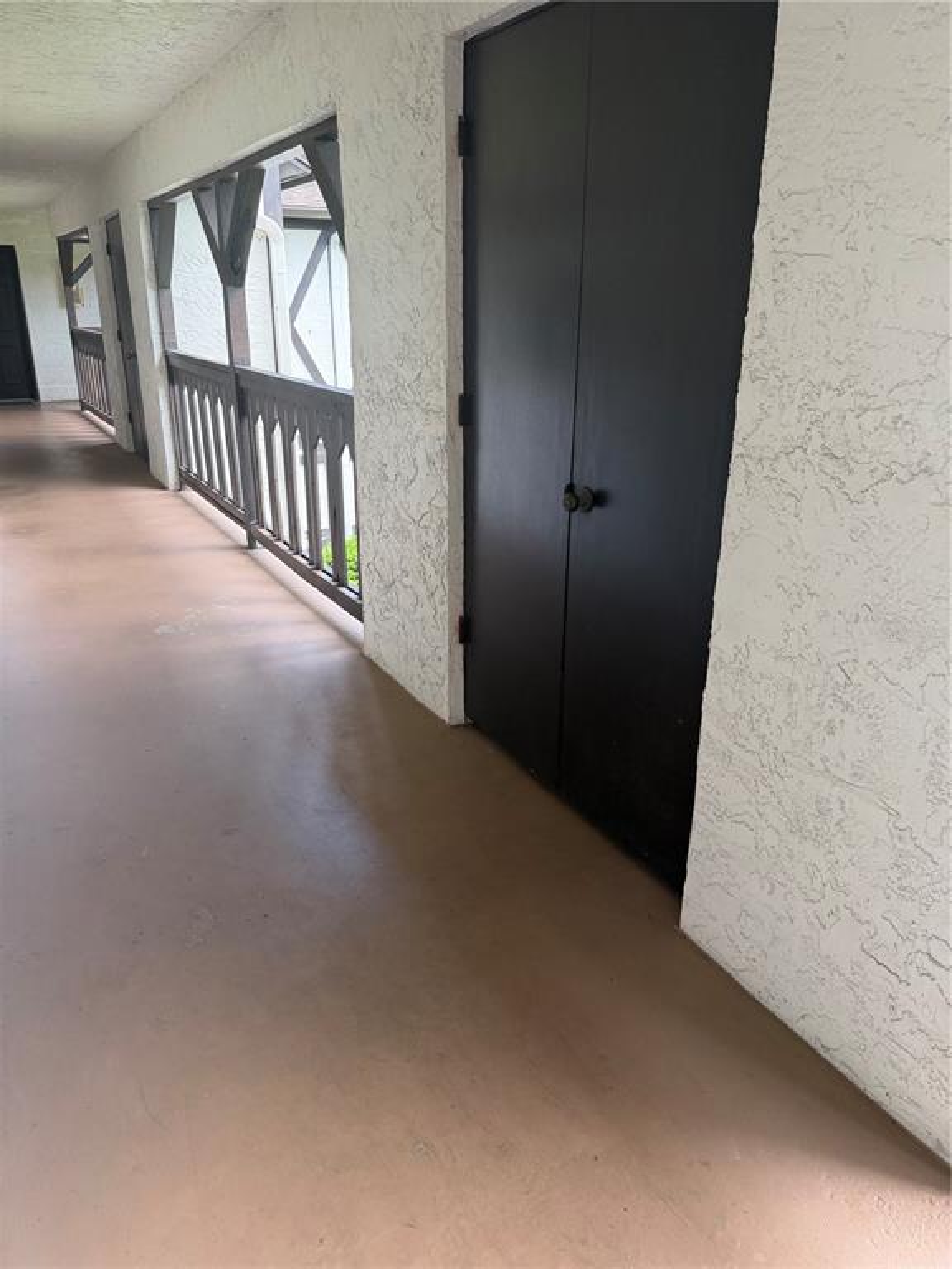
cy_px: 634
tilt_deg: -23.3
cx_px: 476
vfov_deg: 71.6
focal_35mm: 24
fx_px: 880
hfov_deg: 56.8
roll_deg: -0.8
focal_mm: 6.76
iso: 200
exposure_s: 1/182
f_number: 1.78
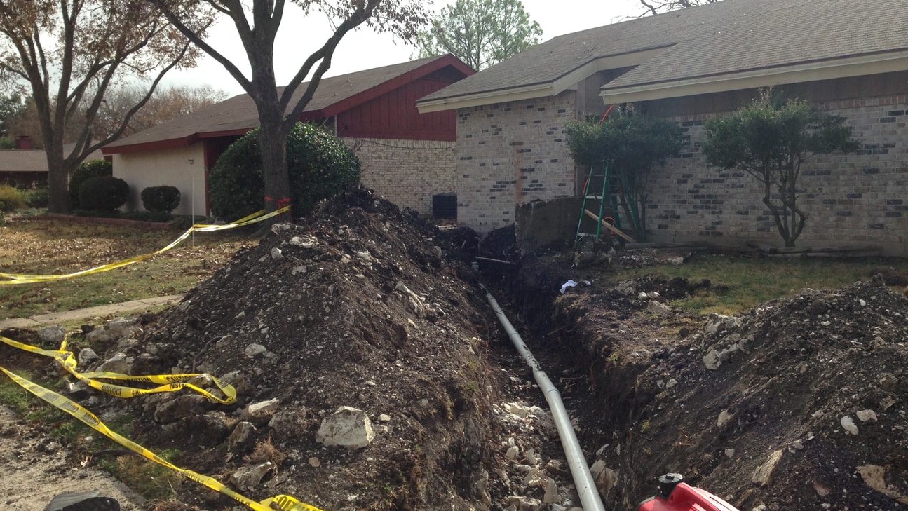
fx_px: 891
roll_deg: -1.3
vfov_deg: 32.0
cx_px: 460
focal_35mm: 37
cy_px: 256
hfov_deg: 54.0
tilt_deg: -6.6
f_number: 2.4
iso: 50
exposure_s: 1/1290
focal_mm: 4.12
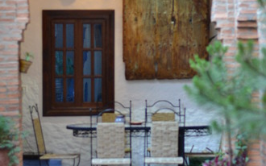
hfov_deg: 15.0
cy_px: 85
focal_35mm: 139
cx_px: 148
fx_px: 1007
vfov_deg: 9.4
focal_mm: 50
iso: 720
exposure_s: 1/60
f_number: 1.8
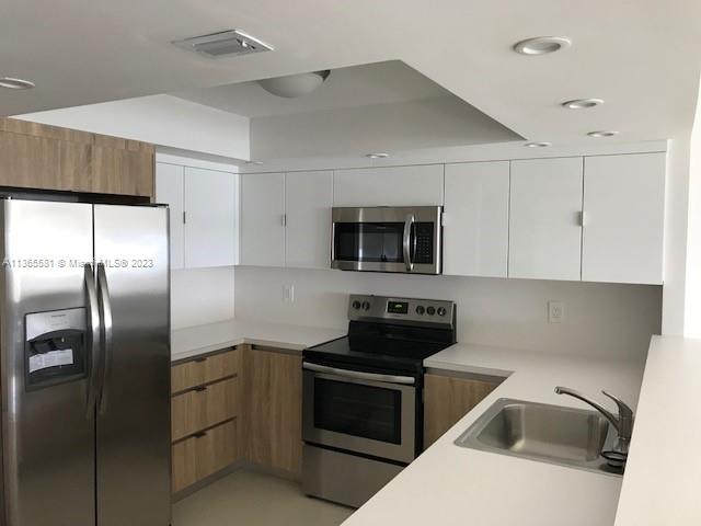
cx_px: 350
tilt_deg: -3.7
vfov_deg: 49.7
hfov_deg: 63.4
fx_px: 567
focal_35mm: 28
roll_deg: -0.1
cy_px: 263
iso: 32
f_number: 1.8
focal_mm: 3.99
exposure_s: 1/30
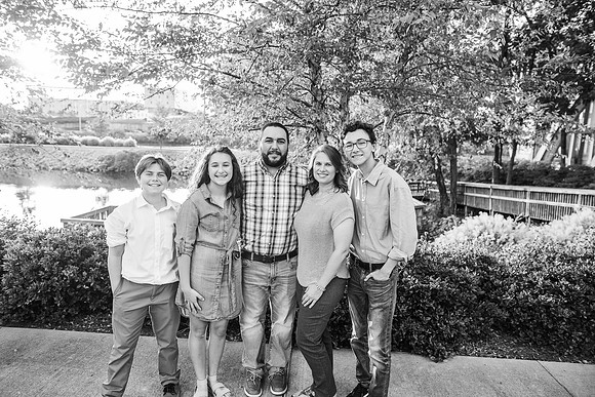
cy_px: 198
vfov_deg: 53.2
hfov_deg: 73.7
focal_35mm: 24
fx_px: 397
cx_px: 298
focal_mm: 24
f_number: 3.2
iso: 250
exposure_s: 1/200
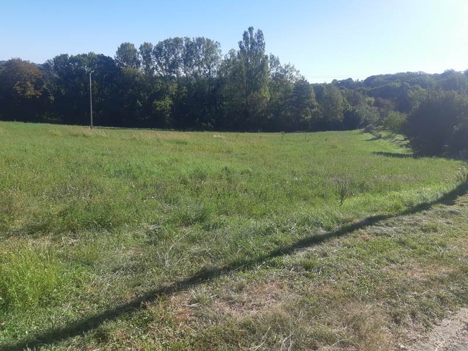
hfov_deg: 67.3
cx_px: 234
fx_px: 352
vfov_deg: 53.1
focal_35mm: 26
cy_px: 176
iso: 40
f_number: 1.7
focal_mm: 3.93
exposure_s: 1/1381
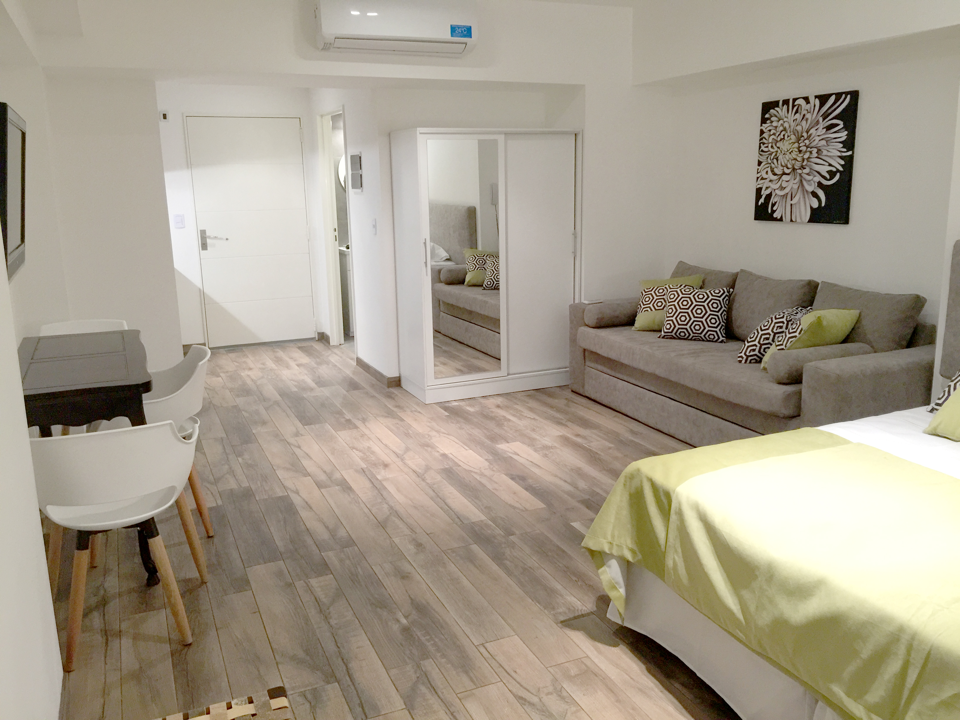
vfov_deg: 48.2
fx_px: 804
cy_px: 360
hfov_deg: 61.7
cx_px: 480
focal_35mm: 29
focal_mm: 4.15
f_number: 2.2
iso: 125
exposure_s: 1/17
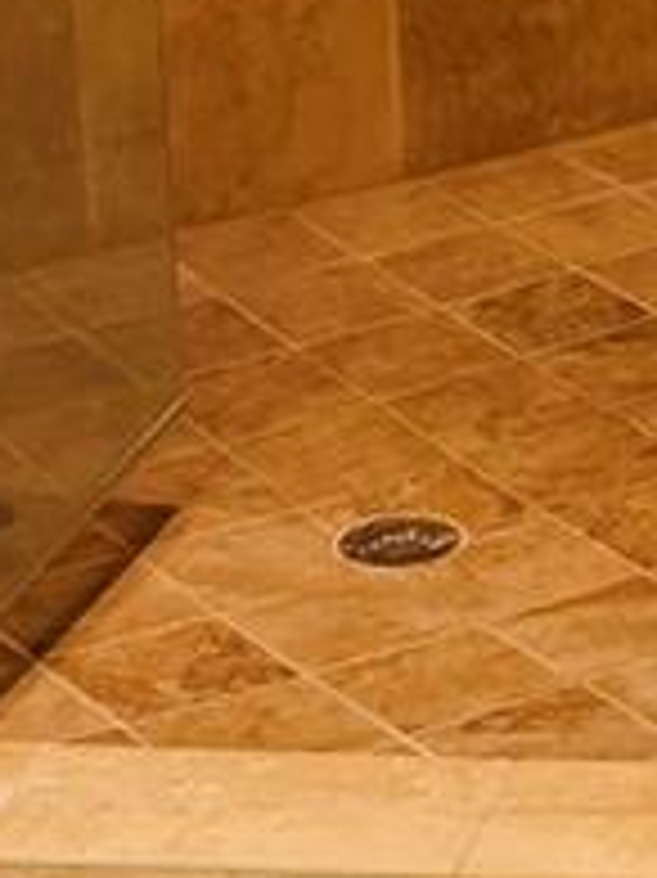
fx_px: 3749
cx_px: 1246
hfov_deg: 9.5
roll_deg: -0.7
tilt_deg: -17.0
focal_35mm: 148
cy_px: -32
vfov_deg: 13.1
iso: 160
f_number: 1.78
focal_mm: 6.76
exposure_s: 1/60
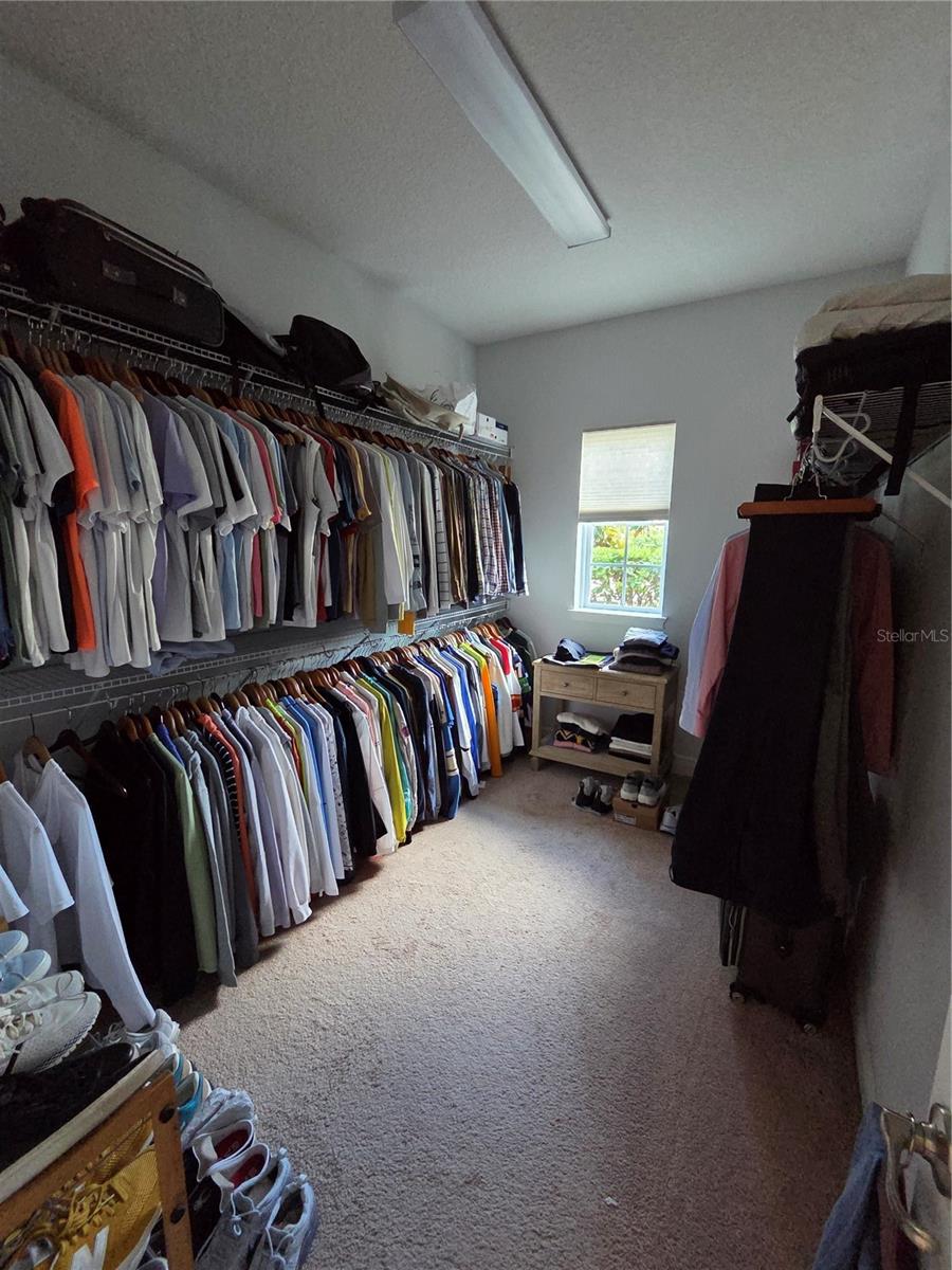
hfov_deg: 89.9
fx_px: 477
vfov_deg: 106.2
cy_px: 635
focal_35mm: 13
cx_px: 476
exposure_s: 1/60
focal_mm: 2.2
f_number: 2.2
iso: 1250
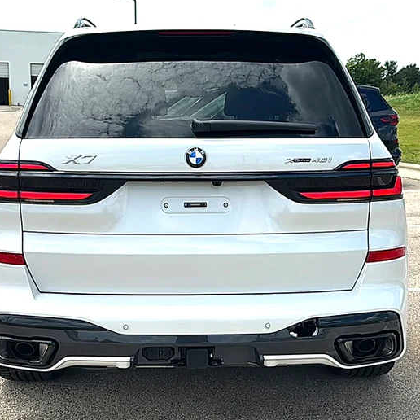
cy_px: 210
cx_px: 209
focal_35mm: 48
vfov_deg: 35.4
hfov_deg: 35.4
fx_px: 659
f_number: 1.78
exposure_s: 1/5587
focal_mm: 6.86
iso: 80
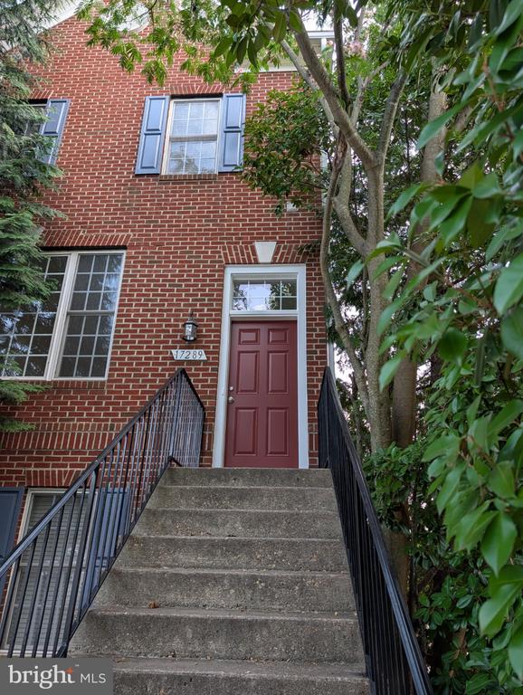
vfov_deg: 71.5
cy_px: 348
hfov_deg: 56.9
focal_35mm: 24
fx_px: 482
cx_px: 262
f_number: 1.68
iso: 31
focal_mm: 6.9
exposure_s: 1/140
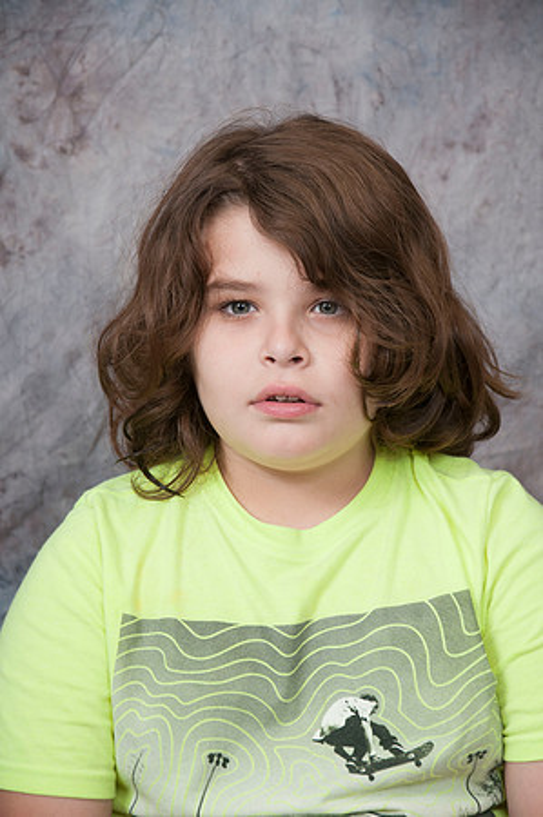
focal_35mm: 128
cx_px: 272
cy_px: 408
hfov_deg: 10.7
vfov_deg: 16.1
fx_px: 2891
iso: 200
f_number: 5.6
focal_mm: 85
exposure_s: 1/125
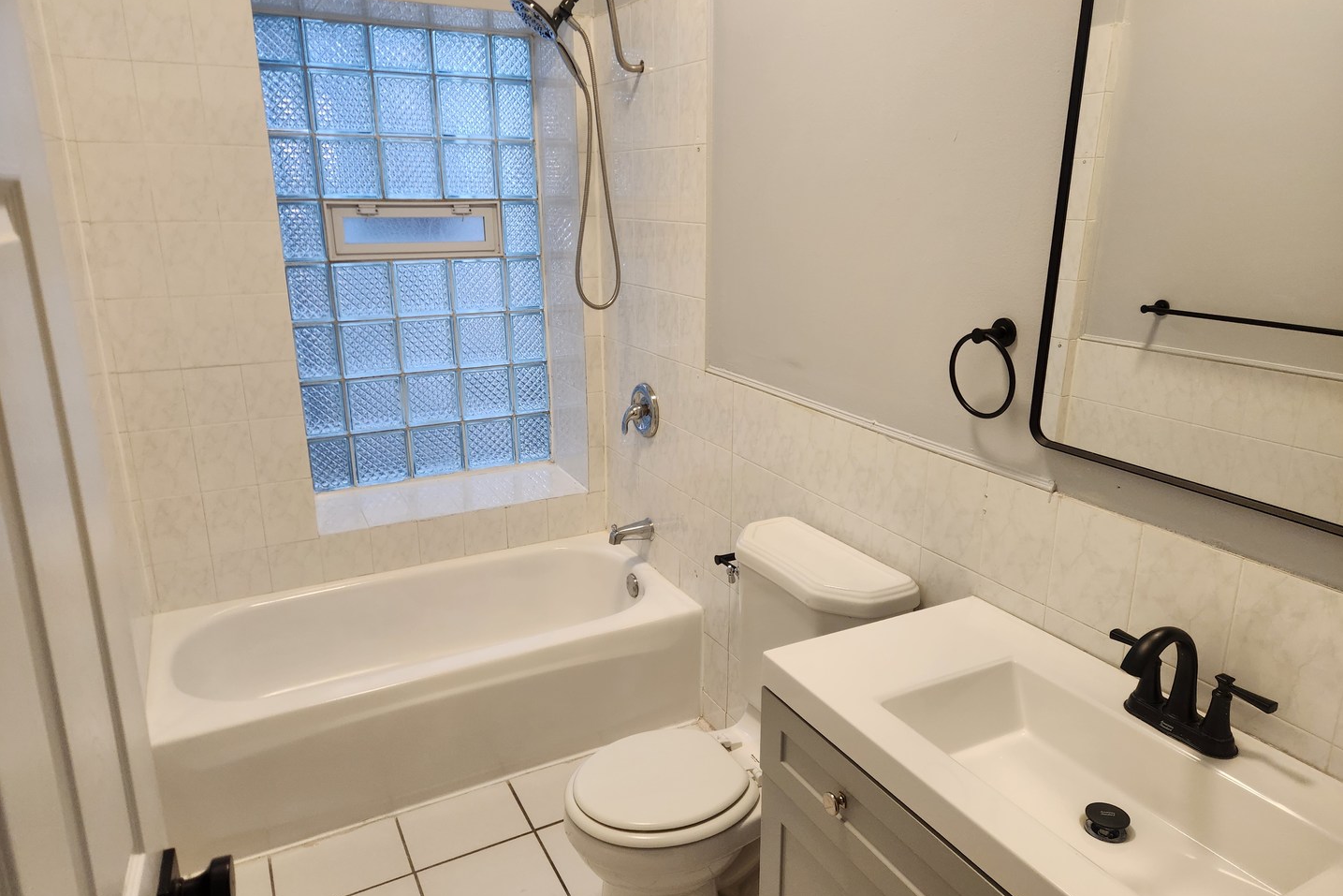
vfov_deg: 53.1
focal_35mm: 24
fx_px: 895
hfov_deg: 73.7
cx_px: 673
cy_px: 448
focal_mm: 5.4
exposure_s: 1/120
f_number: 1.8
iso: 200
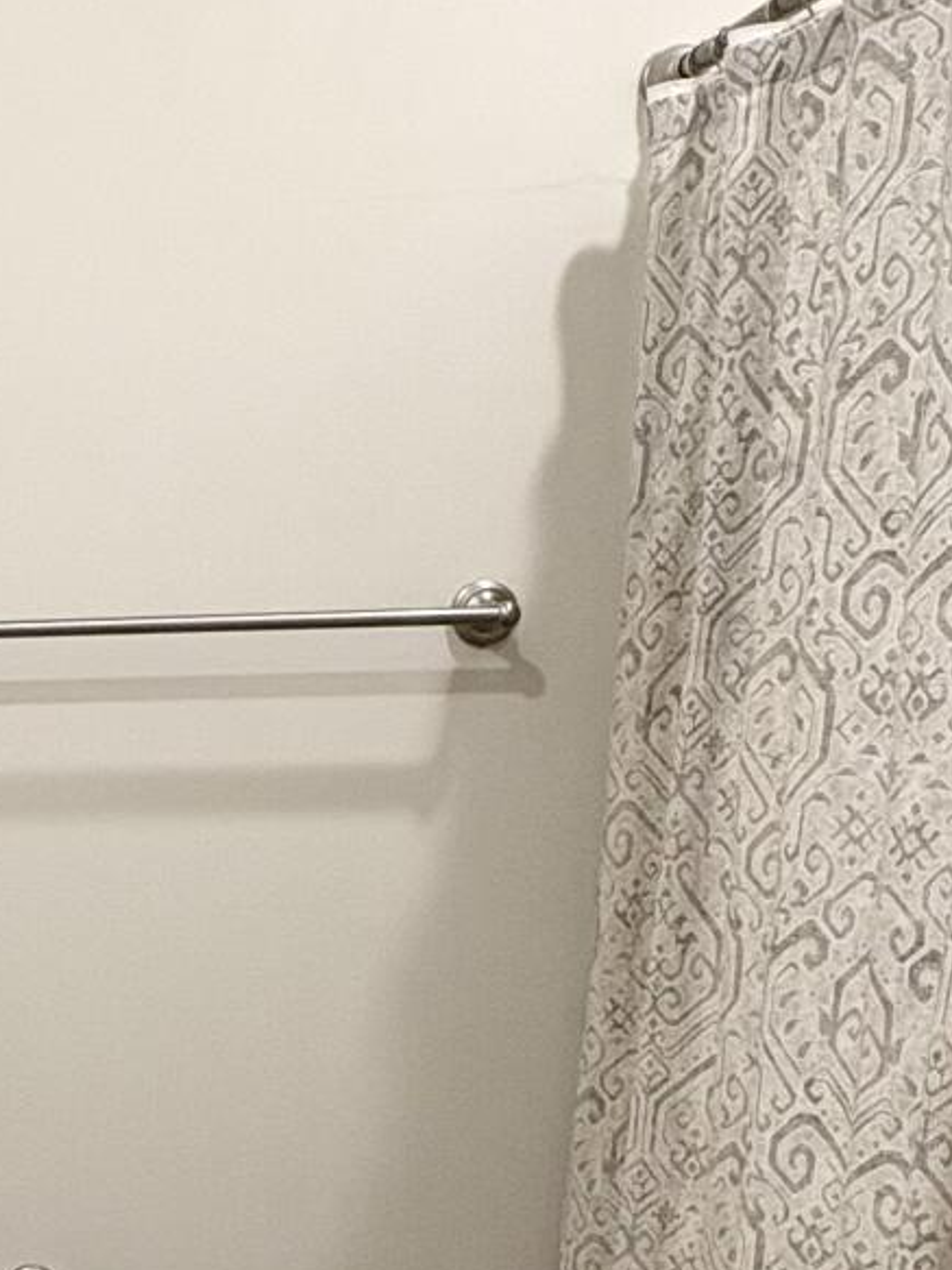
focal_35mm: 48
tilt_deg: -9.0
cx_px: -298
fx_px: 1761
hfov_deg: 25.8
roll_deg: +1.6
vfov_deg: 38.9
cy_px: 900
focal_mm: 2.22
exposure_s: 1/60
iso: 250
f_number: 2.2
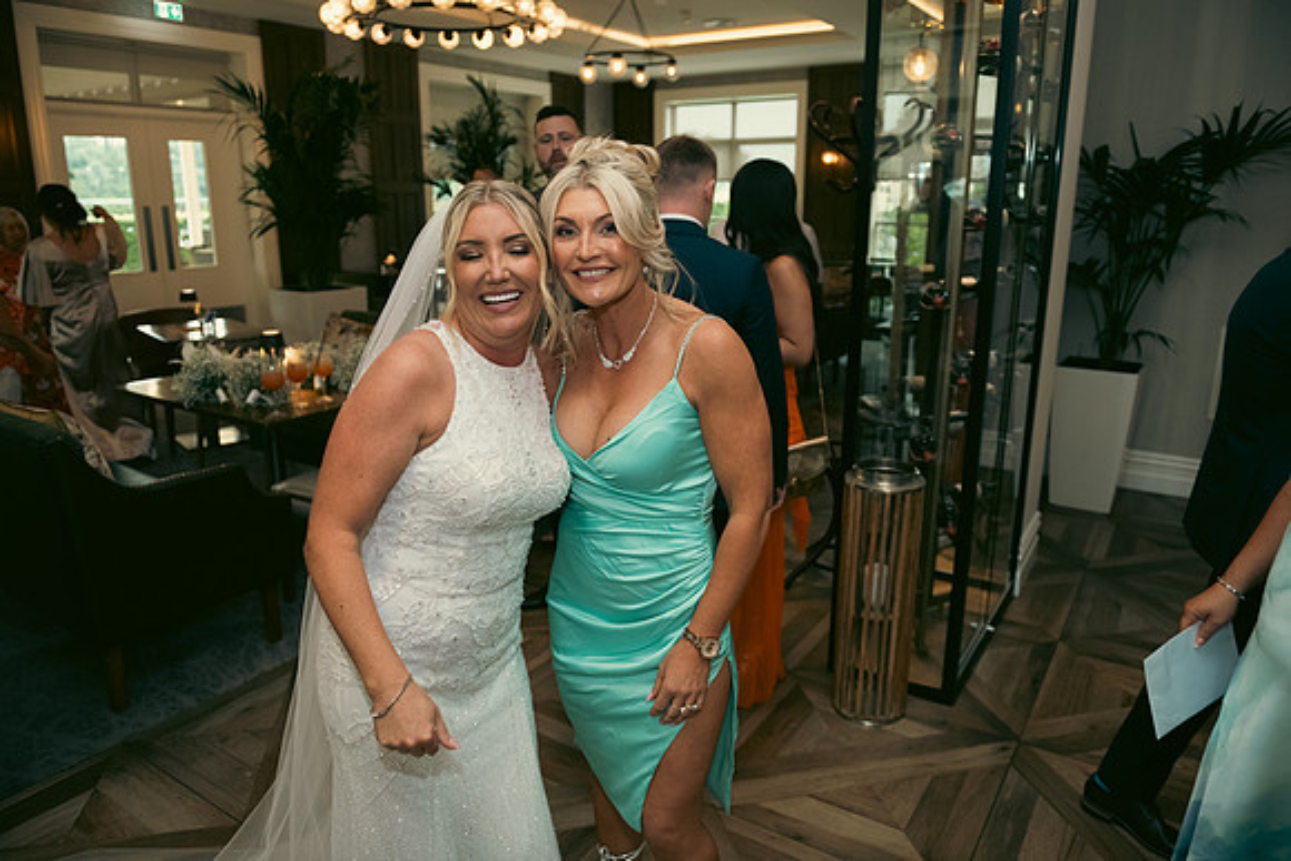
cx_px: 646
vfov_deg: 53.2
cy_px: 430
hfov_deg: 73.7
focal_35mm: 24
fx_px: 861
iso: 800
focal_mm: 24
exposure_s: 1/160
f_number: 3.5
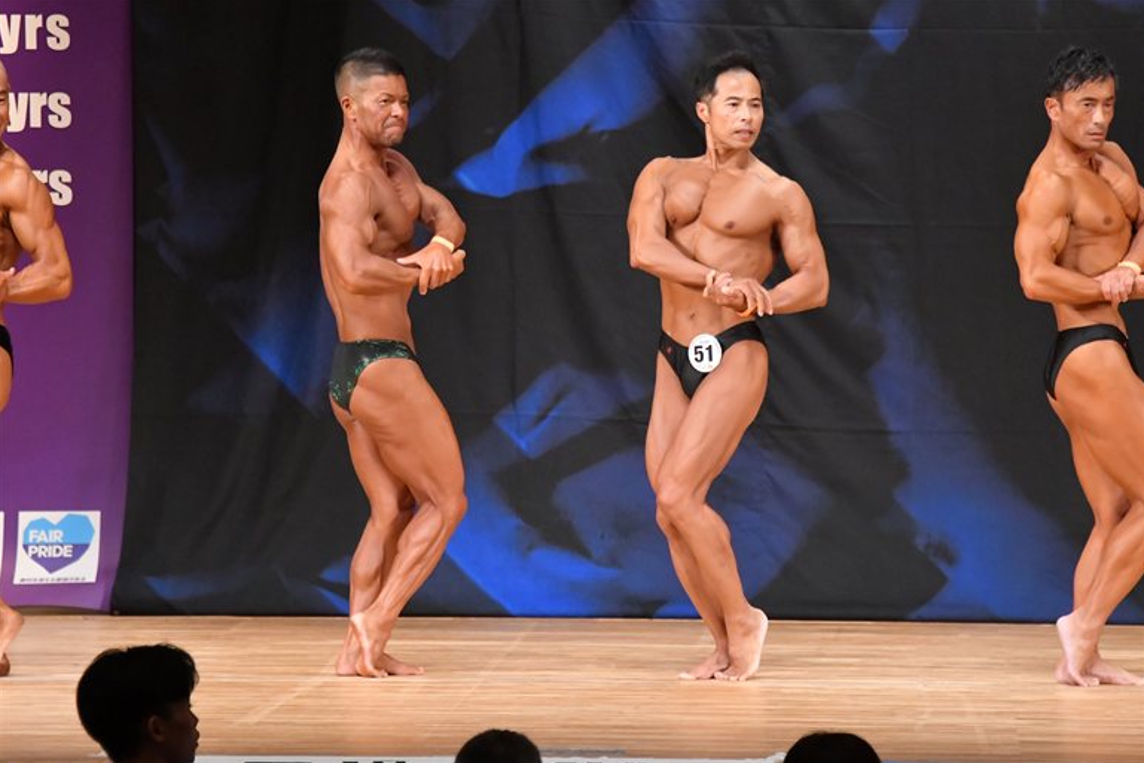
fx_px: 9121
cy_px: 381
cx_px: 575
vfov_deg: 4.8
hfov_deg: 7.2
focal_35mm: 287
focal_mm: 190
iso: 7200
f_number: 5.6
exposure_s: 1/400
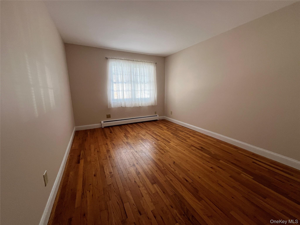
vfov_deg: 89.9
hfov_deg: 106.2
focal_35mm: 13
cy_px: 112
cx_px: 150
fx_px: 113
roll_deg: +1.2
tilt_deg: -11.7
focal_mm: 1.57
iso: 125
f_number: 1.8
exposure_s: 1/99
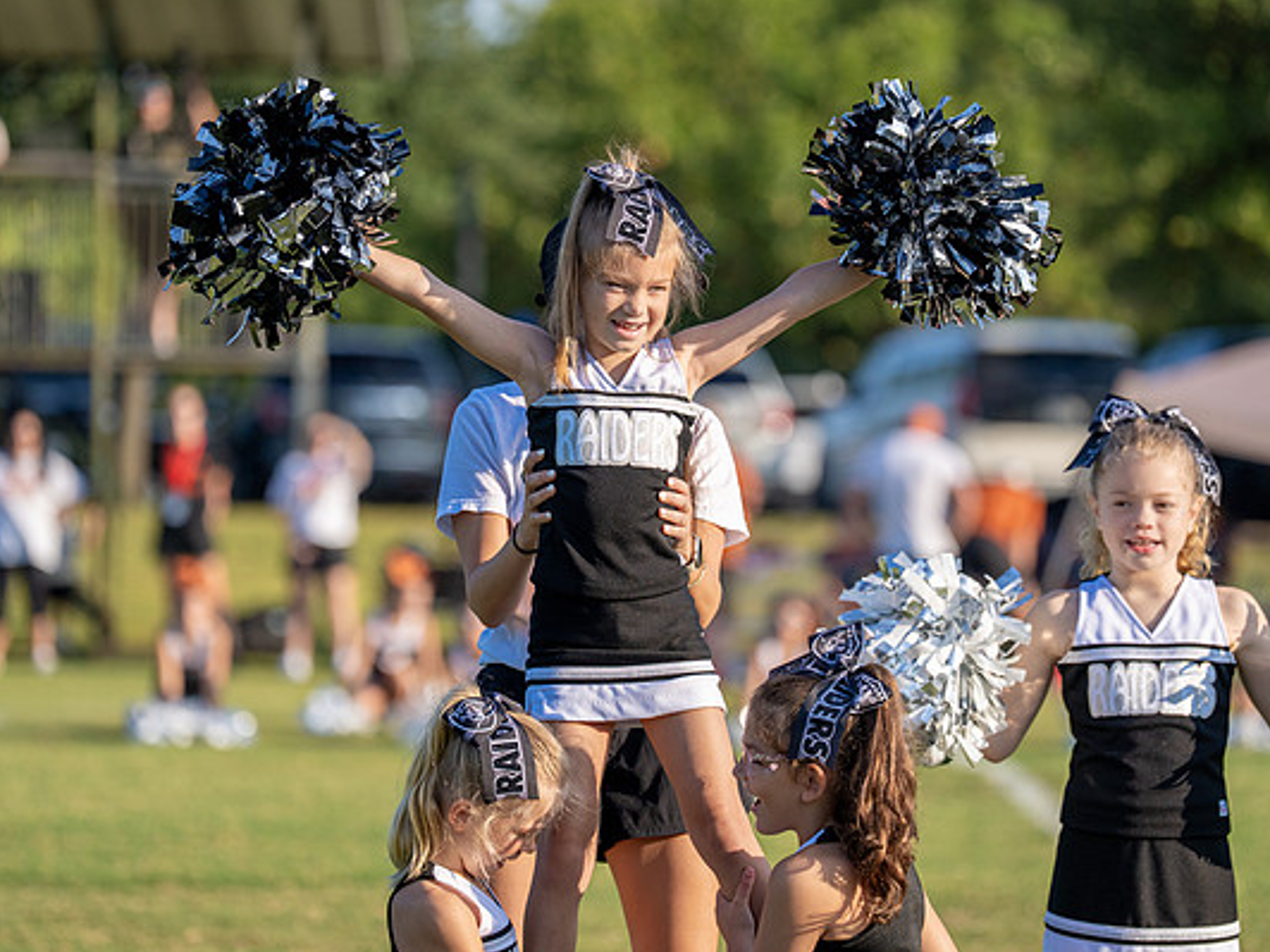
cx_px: 602
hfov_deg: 10.0
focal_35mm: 197
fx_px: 7228
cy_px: 443
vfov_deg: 7.5
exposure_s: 1/4000
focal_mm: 159
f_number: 2.8
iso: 320
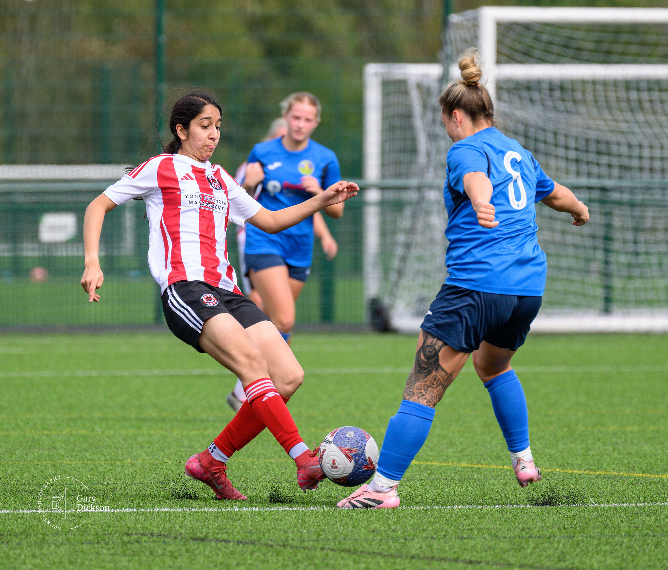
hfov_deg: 2.8
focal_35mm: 673
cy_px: 187
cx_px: 266
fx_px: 13666
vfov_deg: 2.4
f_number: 5.6
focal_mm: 400
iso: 640
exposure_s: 1/1600
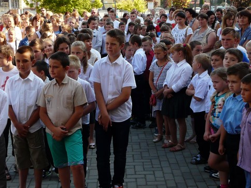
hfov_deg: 29.8
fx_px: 471
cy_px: 83
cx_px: 132
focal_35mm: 65
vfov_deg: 22.6
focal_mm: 6.4
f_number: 4
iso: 100
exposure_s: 1/200
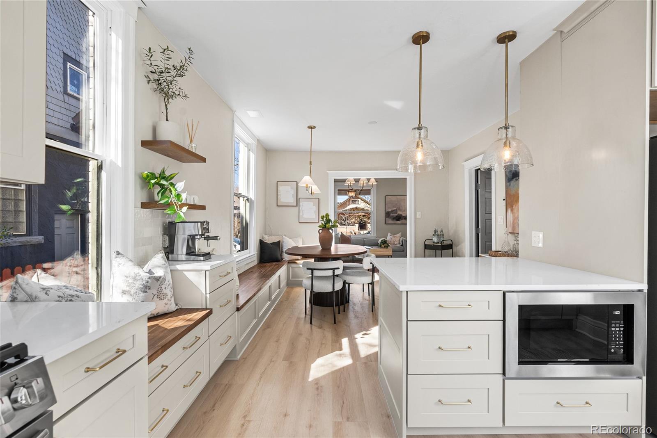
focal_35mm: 16
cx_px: 328
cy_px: 219
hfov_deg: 95.0
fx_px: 301
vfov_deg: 72.1
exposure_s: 1/320
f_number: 8
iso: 200
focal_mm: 16.5
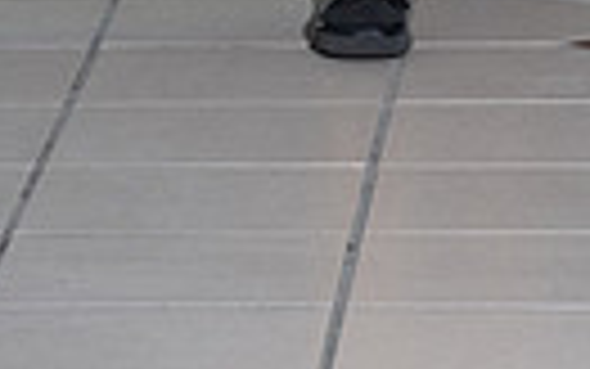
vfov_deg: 2.8
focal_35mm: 471
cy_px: -594
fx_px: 7577
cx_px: 405
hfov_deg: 4.5
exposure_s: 1/160
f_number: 5
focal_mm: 135
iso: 1250
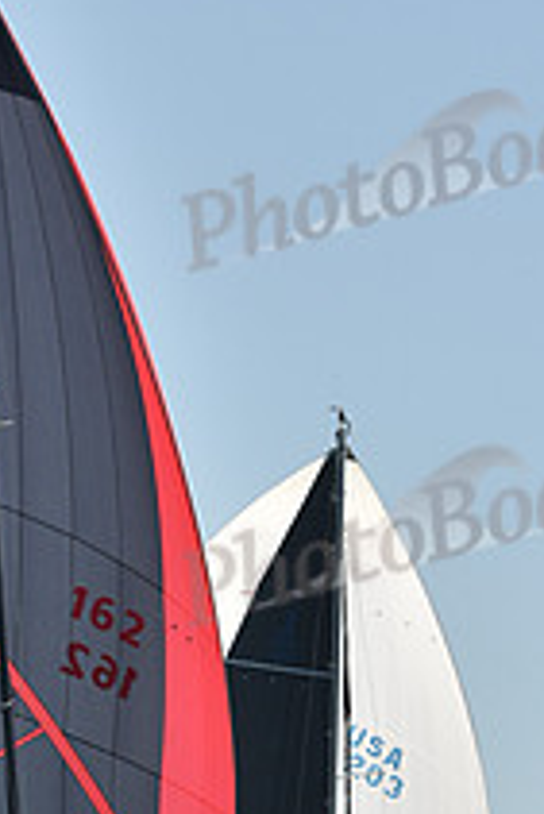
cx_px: -17
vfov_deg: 7.9
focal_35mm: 261
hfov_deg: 5.3
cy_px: 783
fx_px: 5906
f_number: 5.6
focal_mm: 95
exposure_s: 1/1000
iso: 320
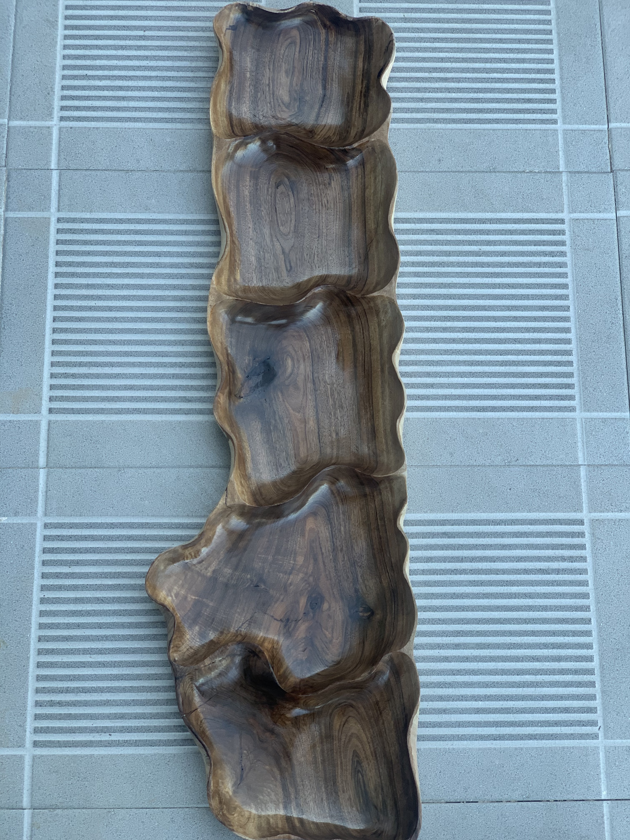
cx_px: 315
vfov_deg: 36.8
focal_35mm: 52
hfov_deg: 28.0
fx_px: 1262
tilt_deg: -74.9
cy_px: 420
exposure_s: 1/122
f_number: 2.4
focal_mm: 6
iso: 50
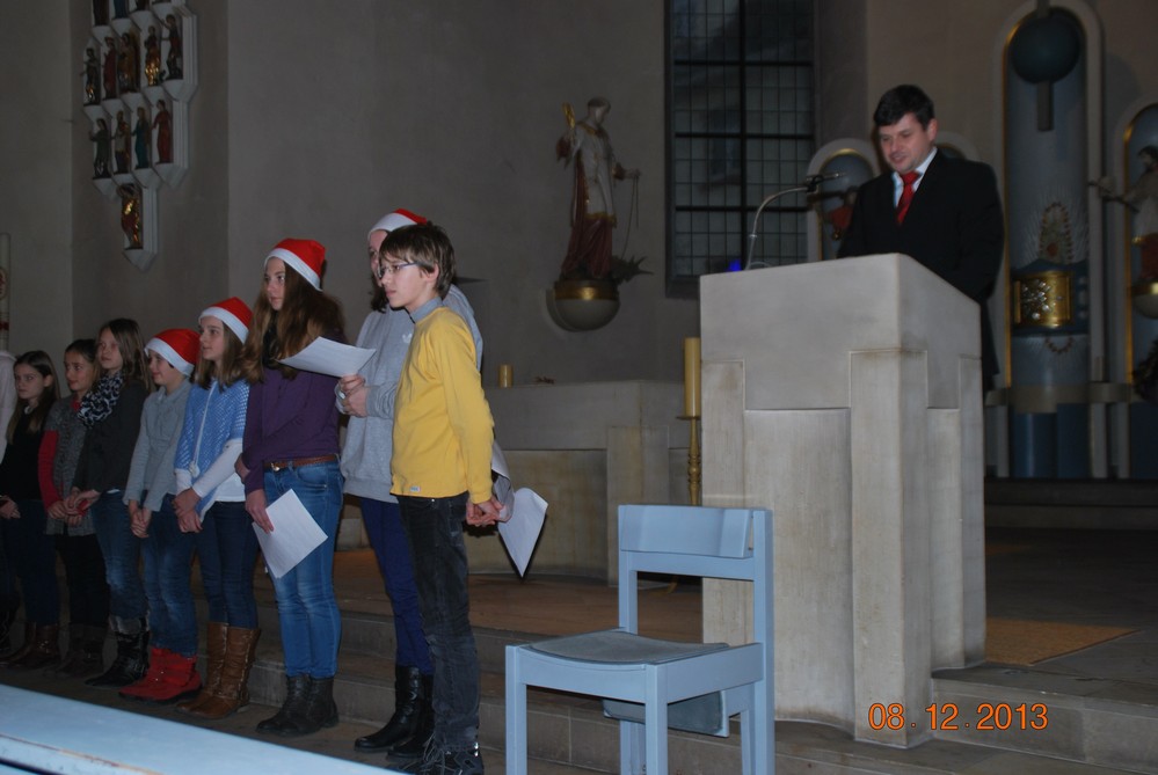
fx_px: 1353
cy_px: 388
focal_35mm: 42
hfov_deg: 46.3
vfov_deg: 32.0
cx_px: 579
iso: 200
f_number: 4
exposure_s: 1/60
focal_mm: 28
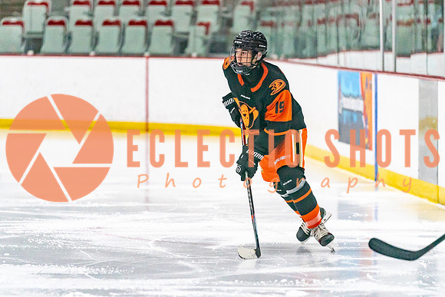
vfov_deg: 4.4
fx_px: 3894
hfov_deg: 6.5
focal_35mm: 315
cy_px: 165
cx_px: 191
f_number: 2.8
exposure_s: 1/1250
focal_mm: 200
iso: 3200
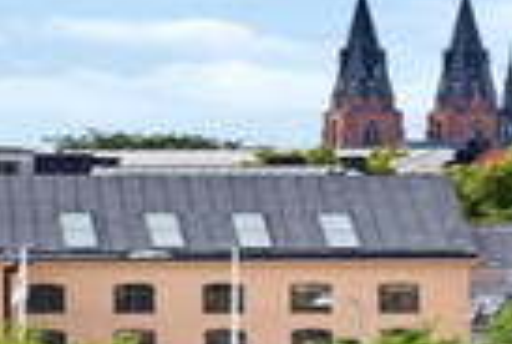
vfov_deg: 4.8
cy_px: 303
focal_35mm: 290
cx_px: 445
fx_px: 4133
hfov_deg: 7.1
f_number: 2.8
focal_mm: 75
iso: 200
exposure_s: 1/1600
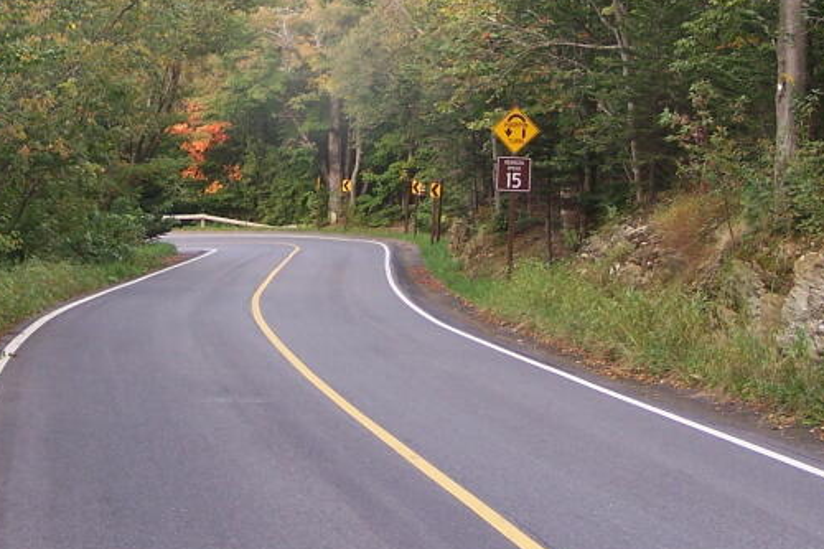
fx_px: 1853
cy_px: 59
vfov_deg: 16.6
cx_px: 346
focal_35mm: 81
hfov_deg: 25.0
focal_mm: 6.3
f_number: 2.8
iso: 80
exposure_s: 1/80
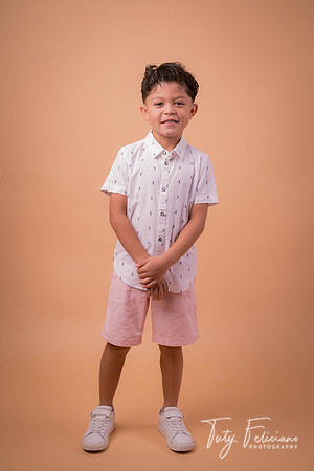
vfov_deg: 38.9
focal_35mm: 51
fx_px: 667
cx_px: 157
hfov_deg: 26.5
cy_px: 236
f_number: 7.1
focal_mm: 51
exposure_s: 1/160
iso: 80
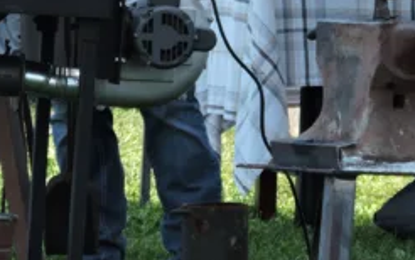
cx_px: 244
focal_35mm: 791
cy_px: -149
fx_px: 8950
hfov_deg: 2.7
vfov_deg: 1.7
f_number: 4.7
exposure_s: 1/200
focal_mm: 49.1
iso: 200
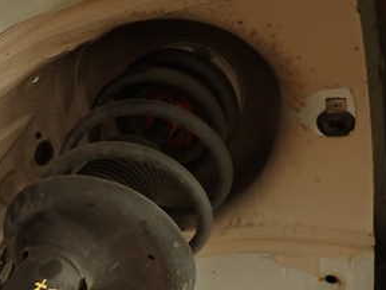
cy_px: 291
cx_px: 55
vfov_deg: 26.5
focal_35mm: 52
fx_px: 580
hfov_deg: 35.1
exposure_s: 1/30
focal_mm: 4.5
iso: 320
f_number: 2
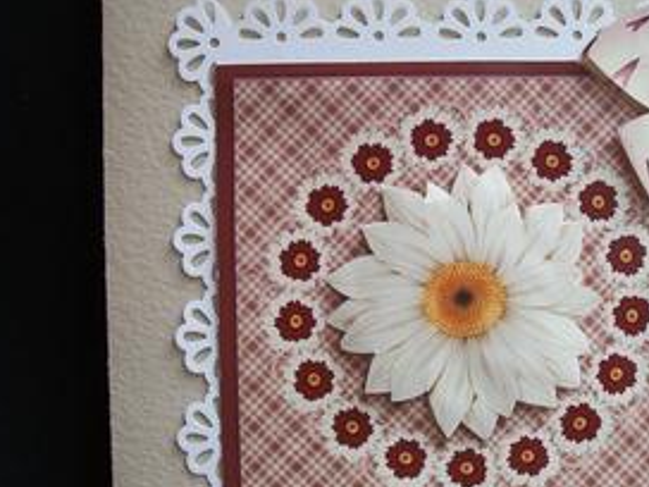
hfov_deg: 35.8
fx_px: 994
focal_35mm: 53
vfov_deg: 27.5
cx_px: 432
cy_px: 246
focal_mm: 5.7
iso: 80
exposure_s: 1/320
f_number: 2.9
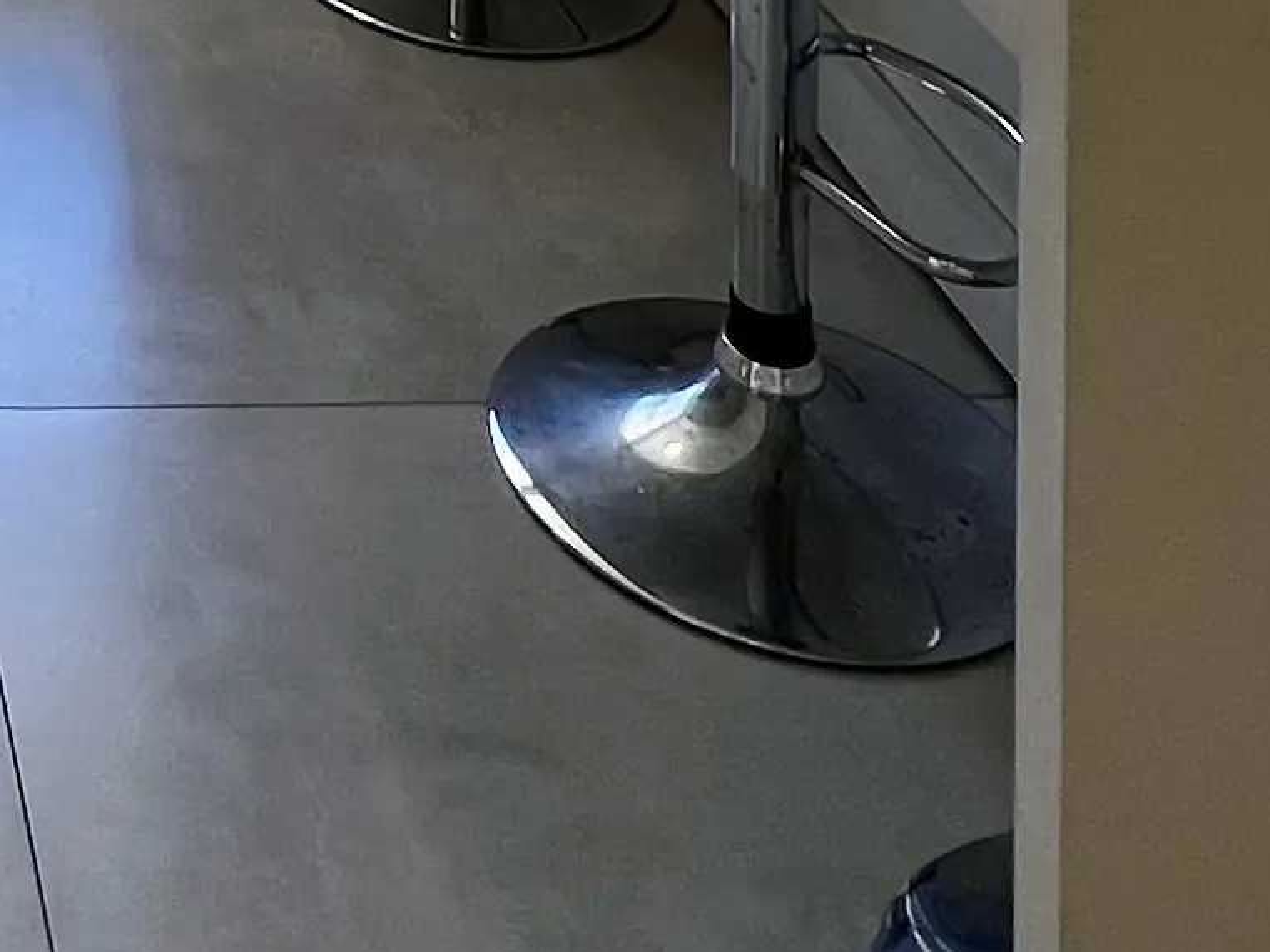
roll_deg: +0.7
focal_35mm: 69
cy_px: -1324
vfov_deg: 14.3
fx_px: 2531
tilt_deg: -1.5
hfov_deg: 24.6
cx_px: -376
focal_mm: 1.57
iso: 32
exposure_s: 1/120
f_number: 1.8
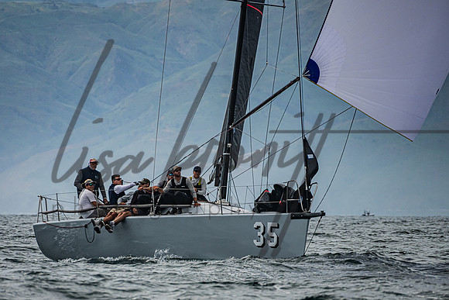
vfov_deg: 2.6
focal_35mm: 536
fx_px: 6683
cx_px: 177
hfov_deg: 3.8
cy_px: 168
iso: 400
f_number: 8
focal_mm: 400
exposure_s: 1/2500
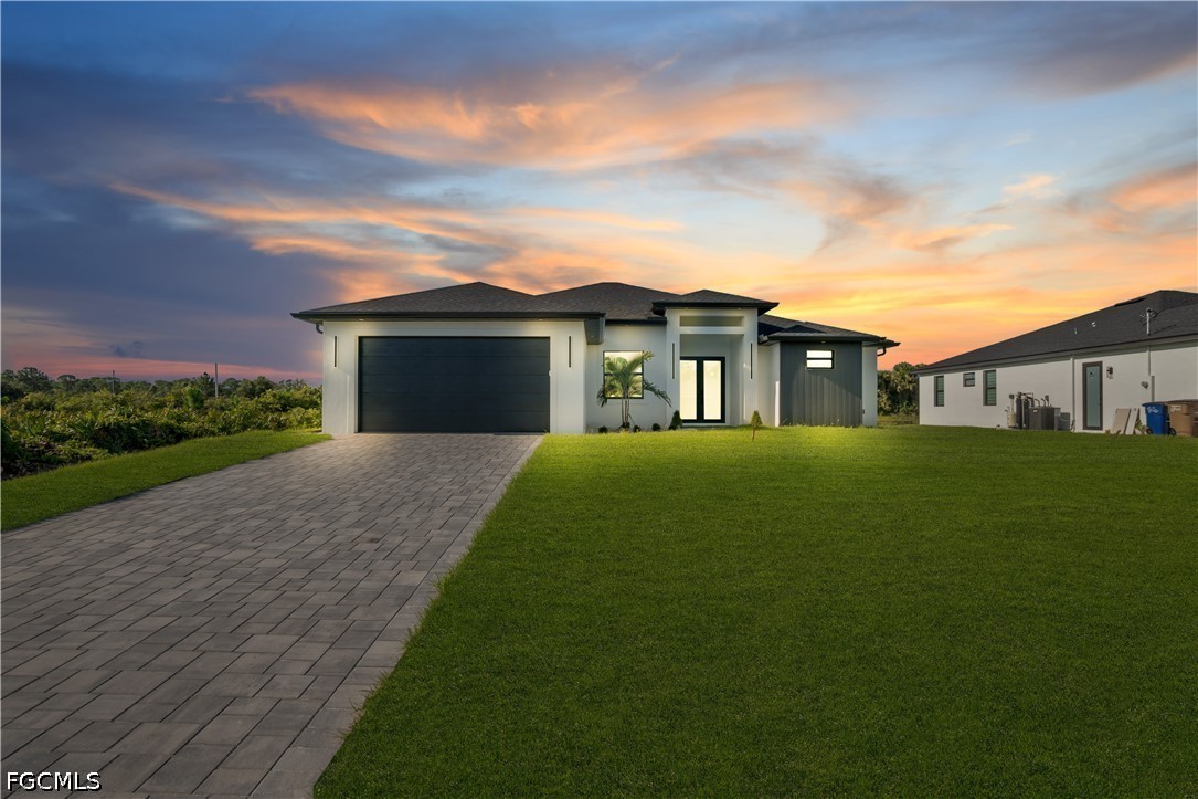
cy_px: 400
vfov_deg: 67.4
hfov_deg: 90.0
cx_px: 599
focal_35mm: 18
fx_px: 599
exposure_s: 1/250
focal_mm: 12
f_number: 8
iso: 100
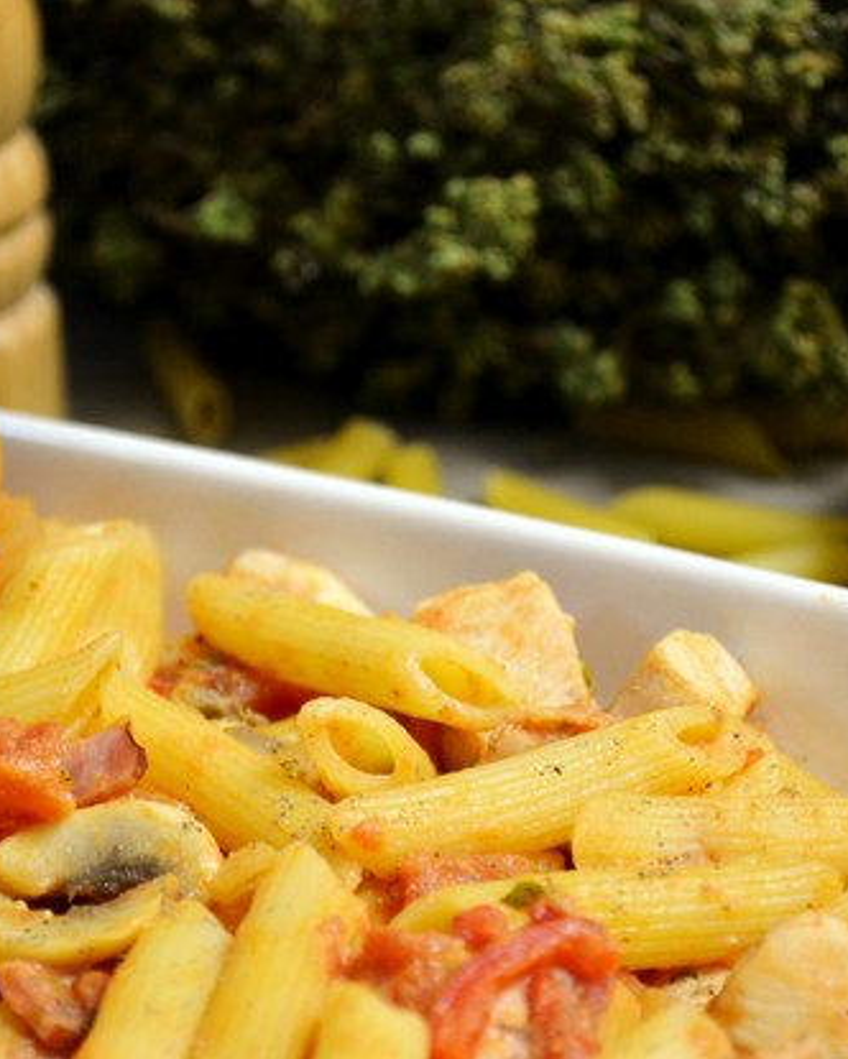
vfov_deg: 16.5
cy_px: 530
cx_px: 361
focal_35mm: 117
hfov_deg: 13.2
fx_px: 3661
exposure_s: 1/25
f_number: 5.6
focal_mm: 55
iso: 800
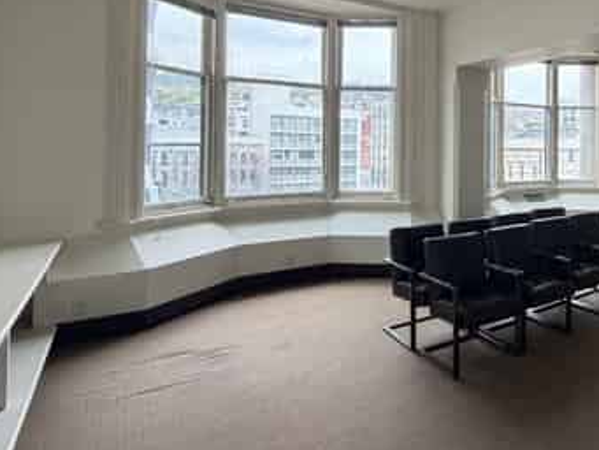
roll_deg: -0.1
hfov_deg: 58.2
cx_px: 511
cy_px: 143
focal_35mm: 27
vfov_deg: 50.3
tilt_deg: +1.2
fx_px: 467
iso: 160
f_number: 2.2
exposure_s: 1/121
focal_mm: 2.22
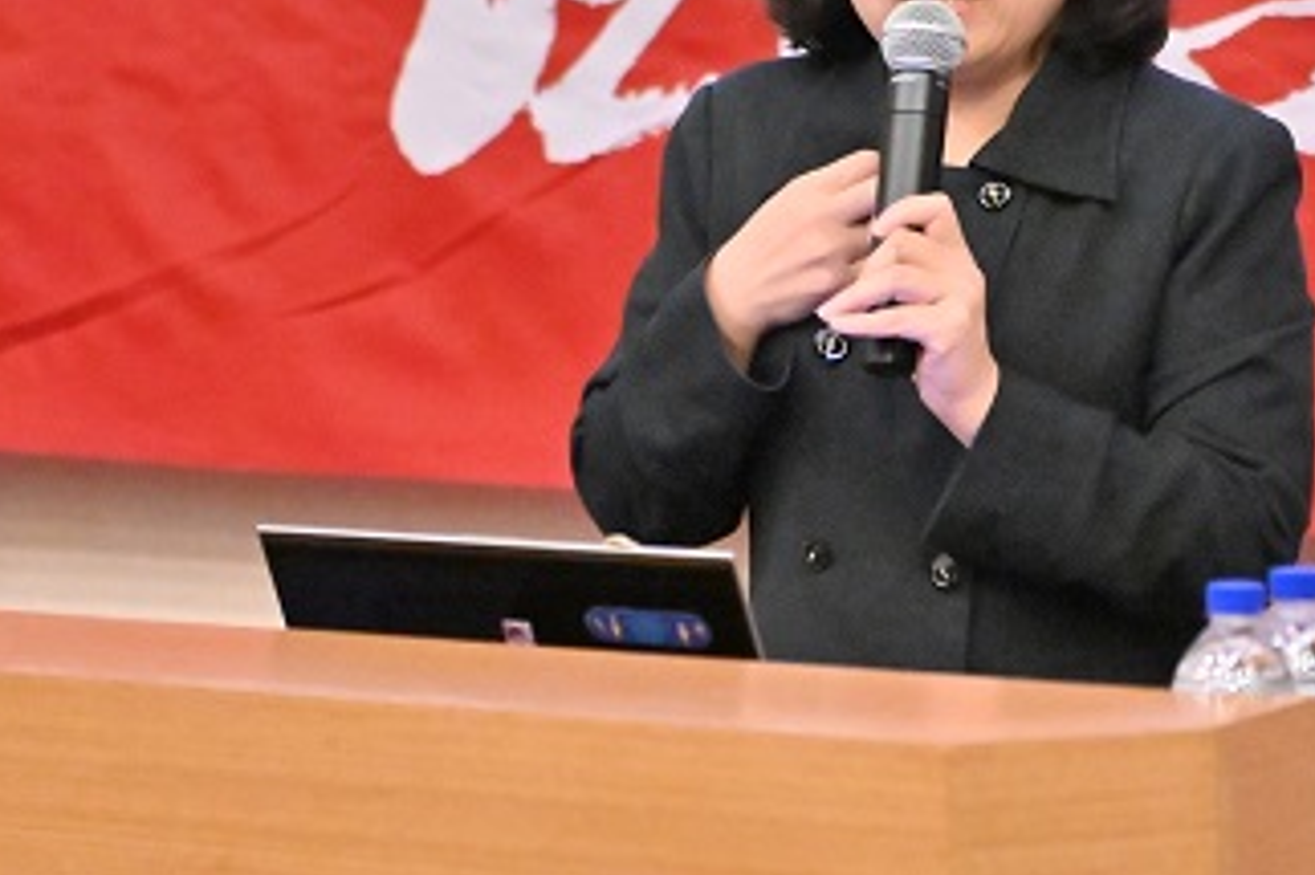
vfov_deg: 6.6
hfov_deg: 9.9
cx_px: 1063
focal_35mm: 208
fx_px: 7594
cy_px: 210
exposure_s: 1/250
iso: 8000
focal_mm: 70
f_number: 3.2
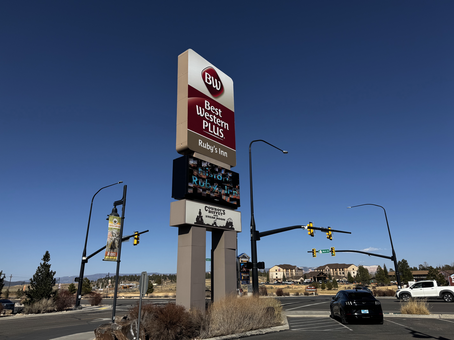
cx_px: 227
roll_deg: +0.9
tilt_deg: +18.1
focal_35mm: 24
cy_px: 170
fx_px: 315
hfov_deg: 71.6
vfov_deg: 56.8
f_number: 1.78
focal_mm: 6.76
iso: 80
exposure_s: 1/6410
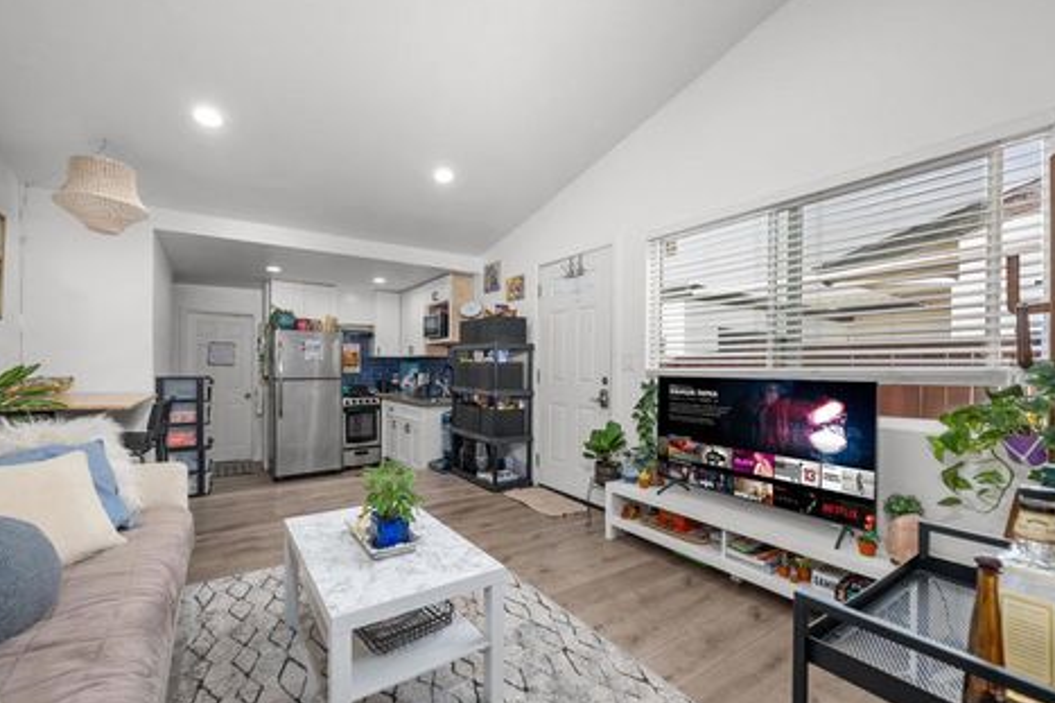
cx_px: 508
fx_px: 439
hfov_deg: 100.4
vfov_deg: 77.3
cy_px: 365
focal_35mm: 15
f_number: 8
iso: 100
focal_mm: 14
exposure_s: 1/2
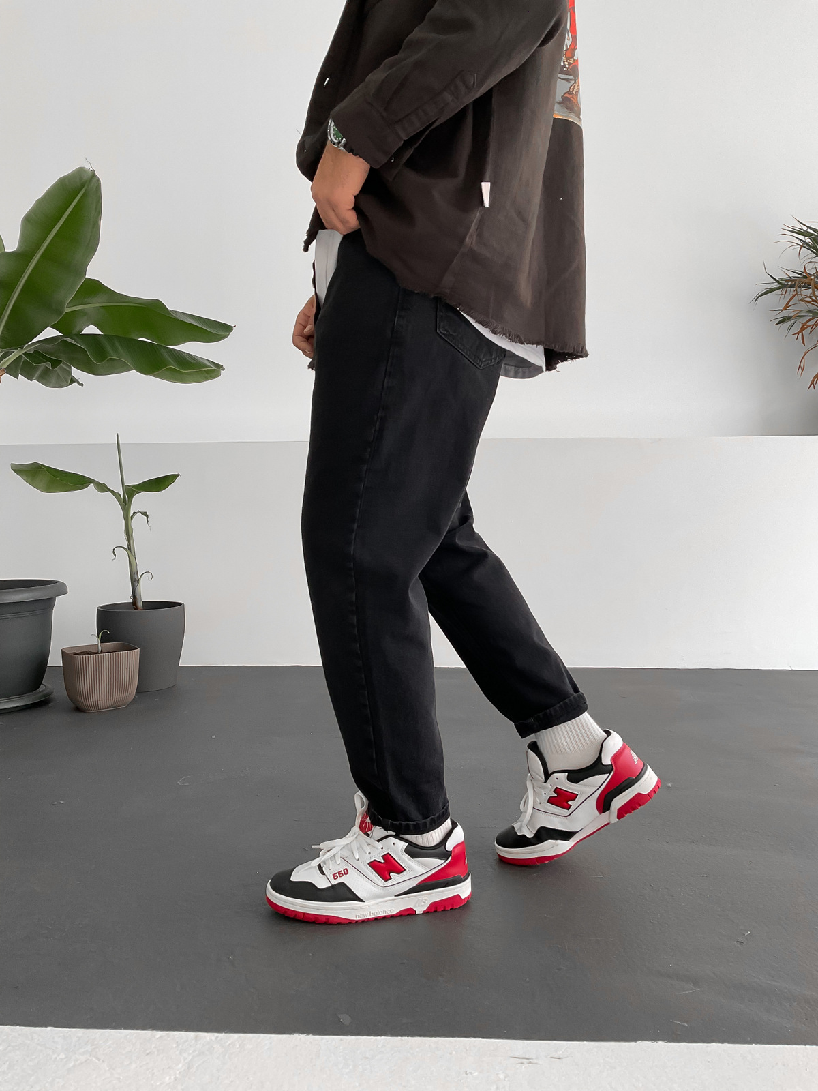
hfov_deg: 48.2
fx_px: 914
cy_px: 546
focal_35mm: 29
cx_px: 409
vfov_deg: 61.7
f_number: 1.8
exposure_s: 1/120
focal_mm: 3
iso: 40
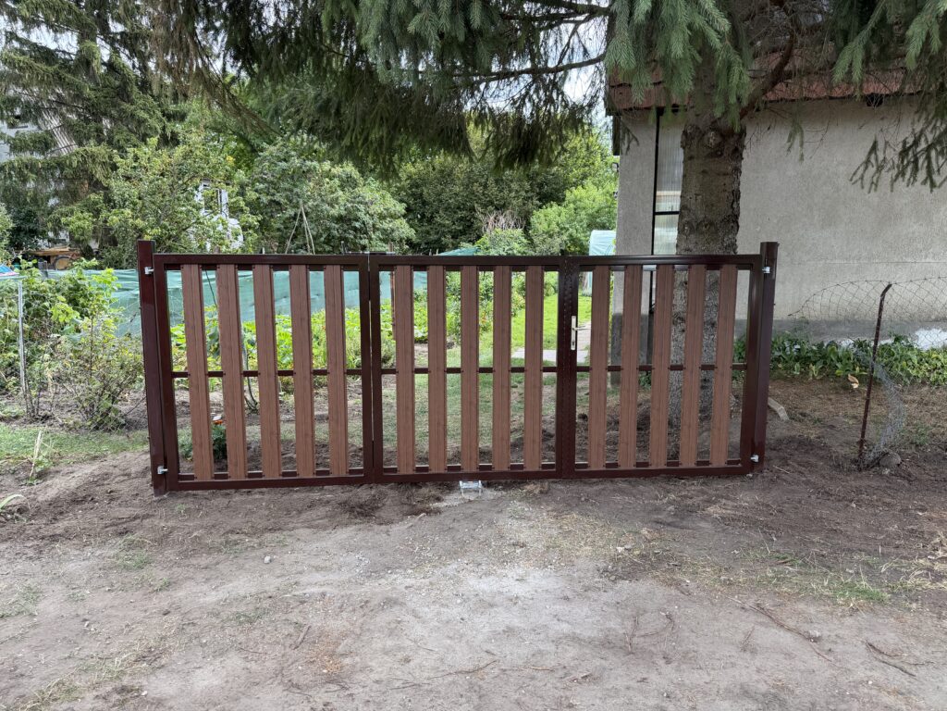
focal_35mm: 24
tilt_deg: -9.0
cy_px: 356
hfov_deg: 71.6
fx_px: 657
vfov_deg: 56.8
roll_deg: +1.2
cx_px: 474
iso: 100
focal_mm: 6.76
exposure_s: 1/878
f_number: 1.78
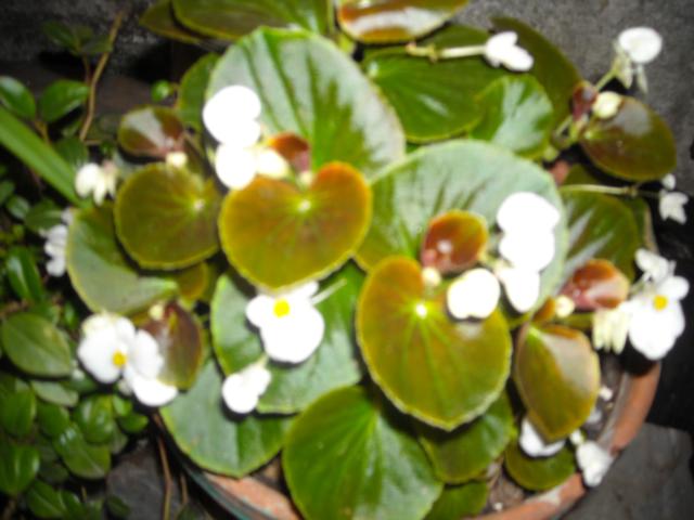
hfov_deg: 52.6
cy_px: 260
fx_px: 702
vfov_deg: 40.7
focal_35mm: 35
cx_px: 347
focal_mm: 5.7
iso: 64
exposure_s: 1/60
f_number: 2.8
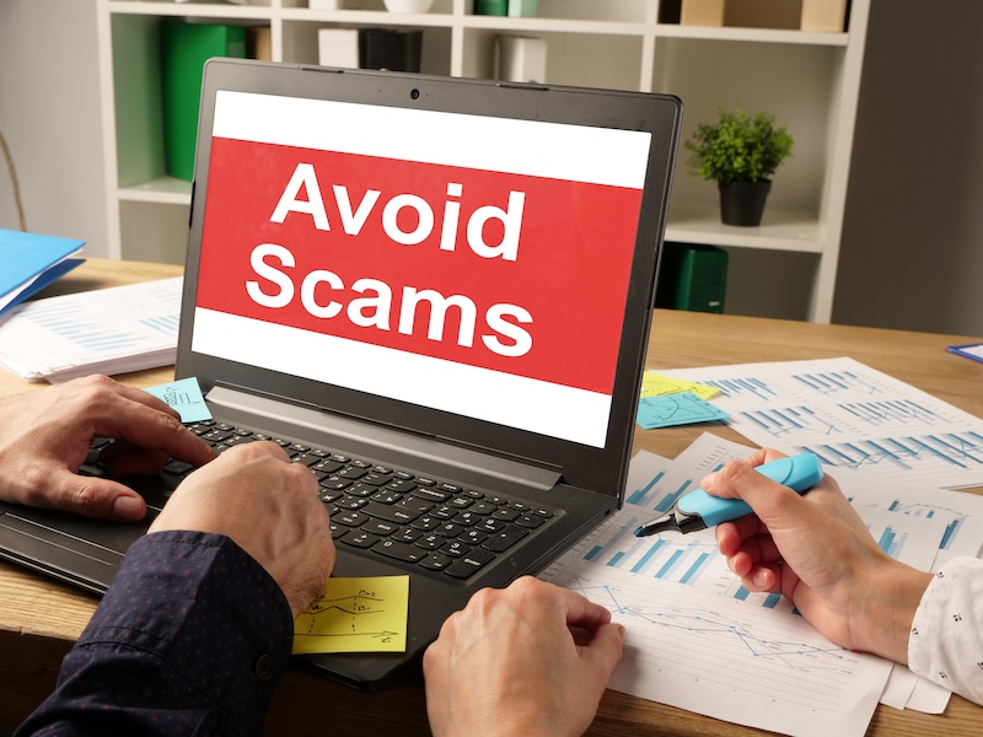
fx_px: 1249
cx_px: 492
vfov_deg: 32.9
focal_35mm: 44
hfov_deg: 42.9
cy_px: 368
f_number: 6.3
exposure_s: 1/160
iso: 200
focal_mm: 22
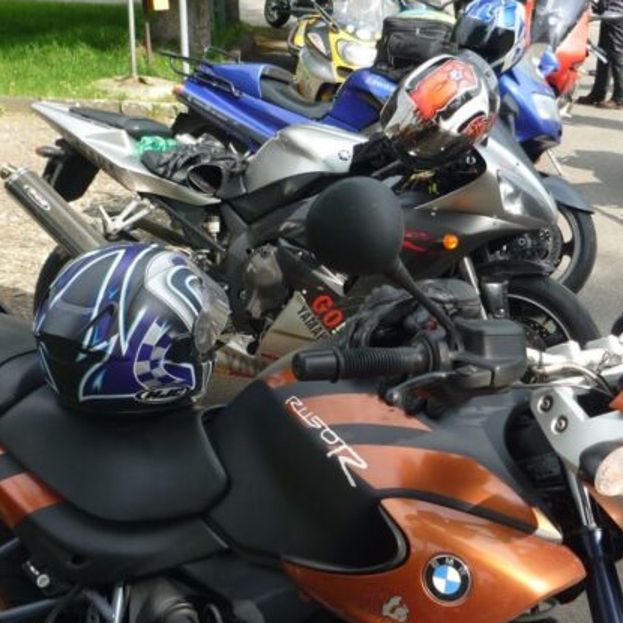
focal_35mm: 54
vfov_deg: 31.6
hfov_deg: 31.4
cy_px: 321
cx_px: 405
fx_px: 1100
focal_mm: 5.5
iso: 80
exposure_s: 1/500
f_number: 2.8
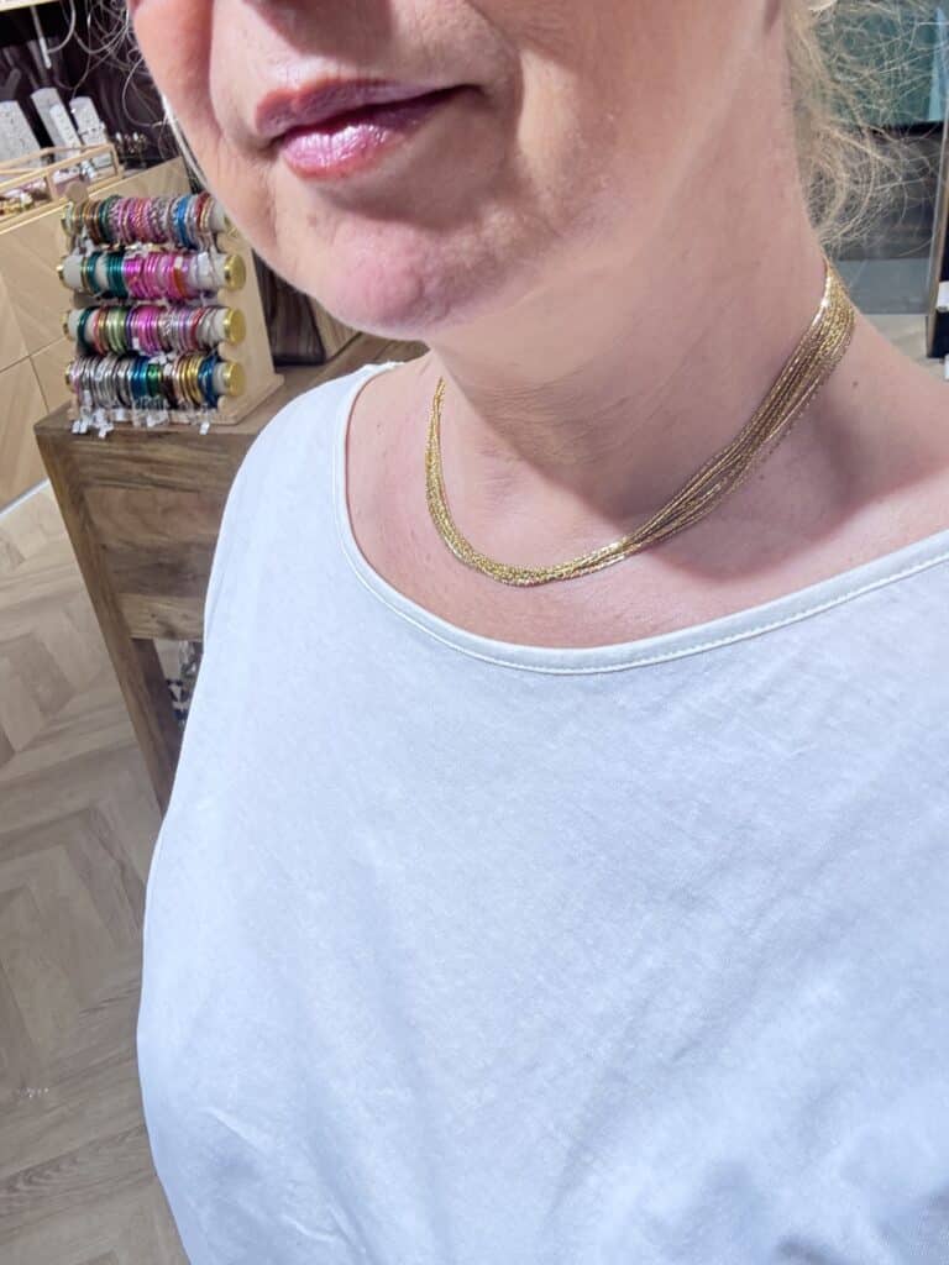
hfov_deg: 46.8
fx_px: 1097
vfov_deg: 60.0
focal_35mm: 30
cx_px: 474
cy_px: 632
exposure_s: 1/50
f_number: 1.9
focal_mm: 2.69
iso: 125
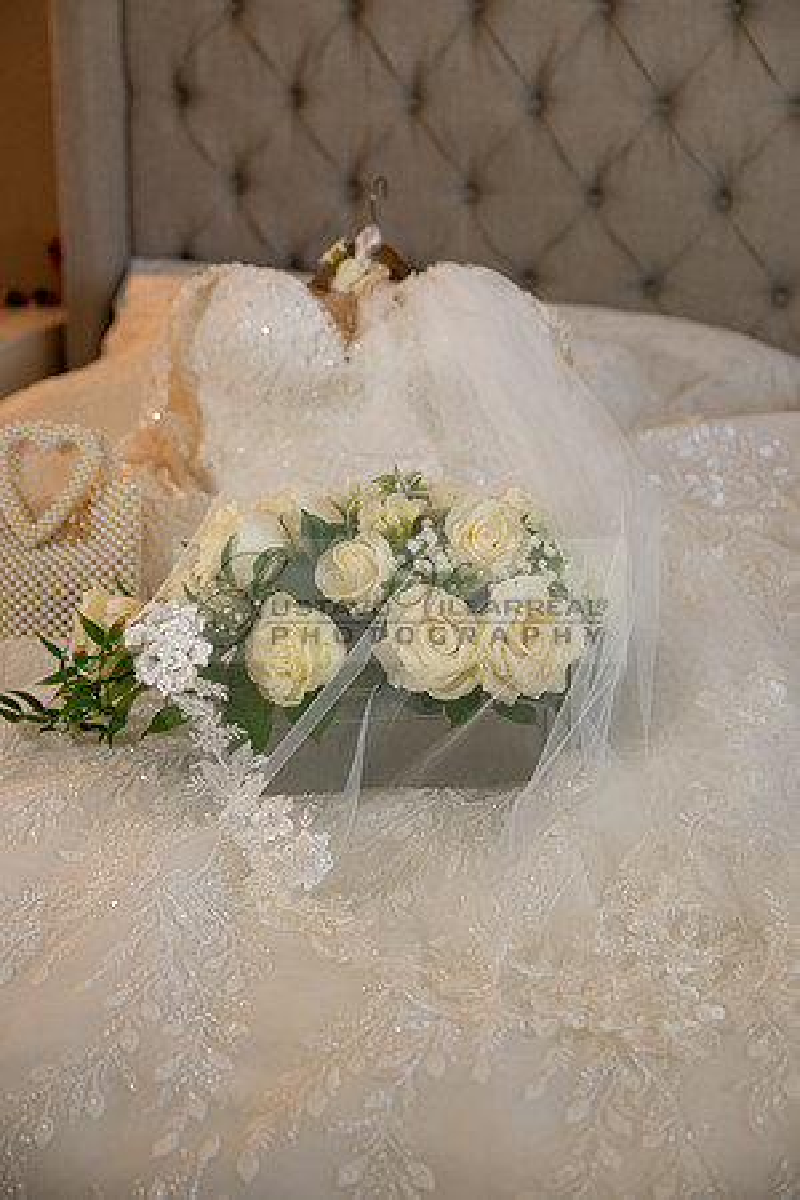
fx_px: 1533
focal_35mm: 46
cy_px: 600
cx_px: 400
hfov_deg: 29.2
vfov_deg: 42.7
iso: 800
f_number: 3.2
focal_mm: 46
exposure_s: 1/200
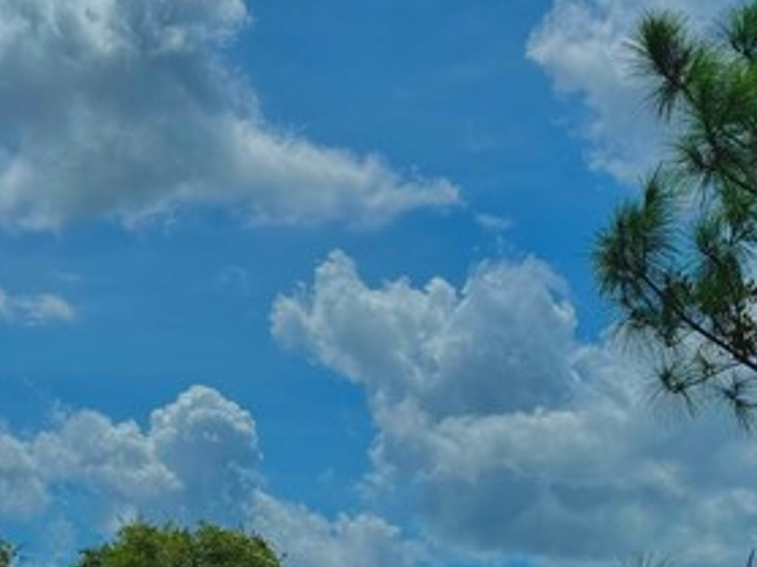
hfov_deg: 21.9
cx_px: 133
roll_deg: -0.8
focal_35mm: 88
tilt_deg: +6.7
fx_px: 1924
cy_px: 551
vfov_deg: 16.5
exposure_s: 1/12346
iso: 80
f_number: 1.78
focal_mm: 6.76
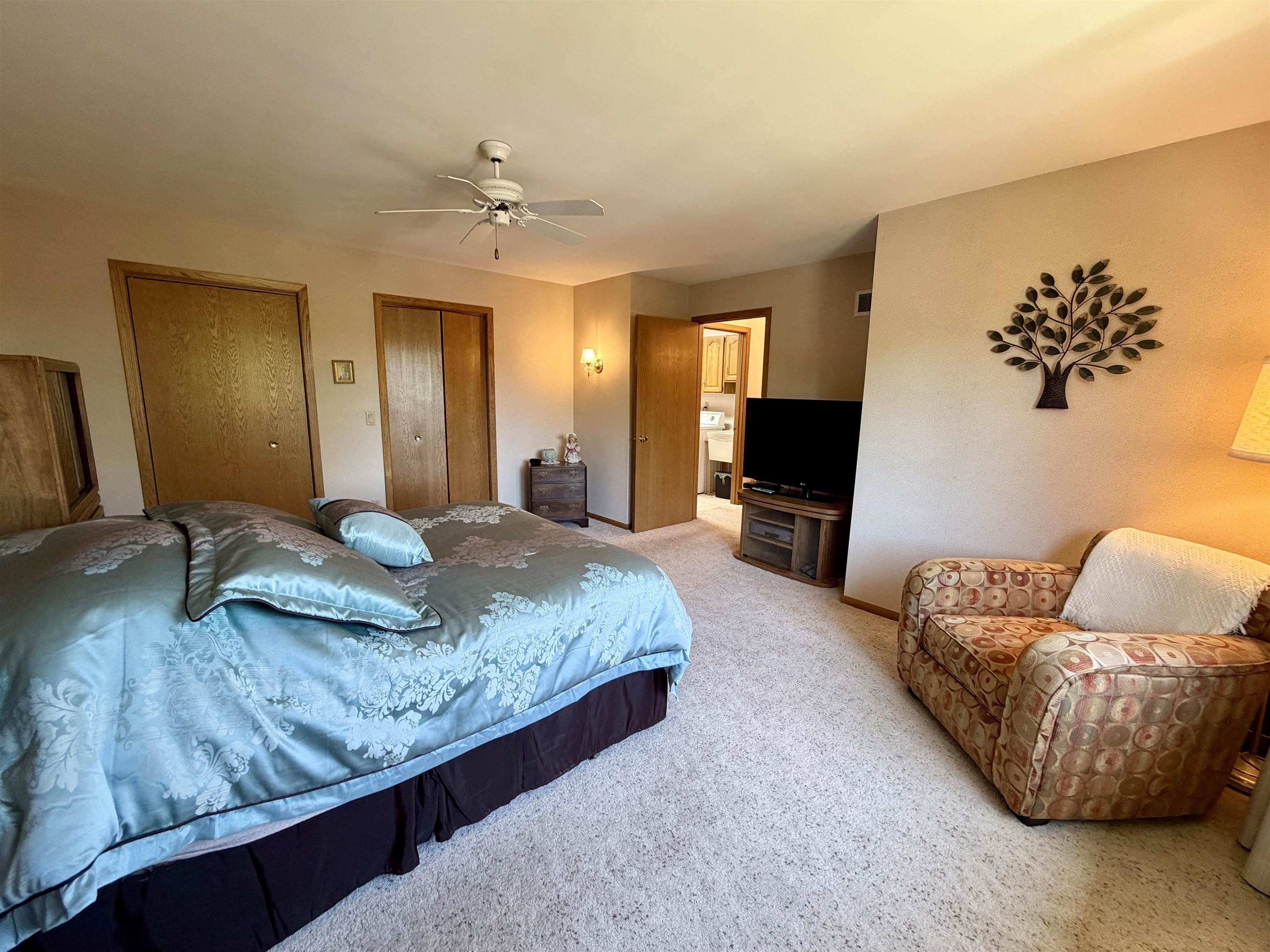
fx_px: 514
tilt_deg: -9.6
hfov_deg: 102.1
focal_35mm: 14
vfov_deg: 85.7
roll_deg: -0.8
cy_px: 476
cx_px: 635
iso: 250
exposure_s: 1/120
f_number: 2.2
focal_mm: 2.22
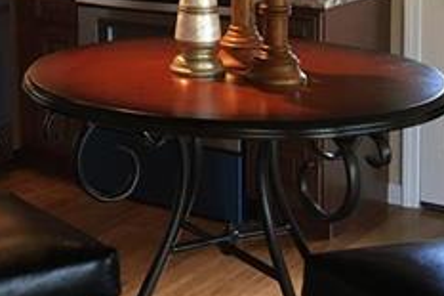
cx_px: -6
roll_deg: +1.2
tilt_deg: -7.9
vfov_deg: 16.1
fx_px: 1023
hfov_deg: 23.4
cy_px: 6
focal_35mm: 83
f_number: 2.2
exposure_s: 1/30
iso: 100
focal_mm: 4.15
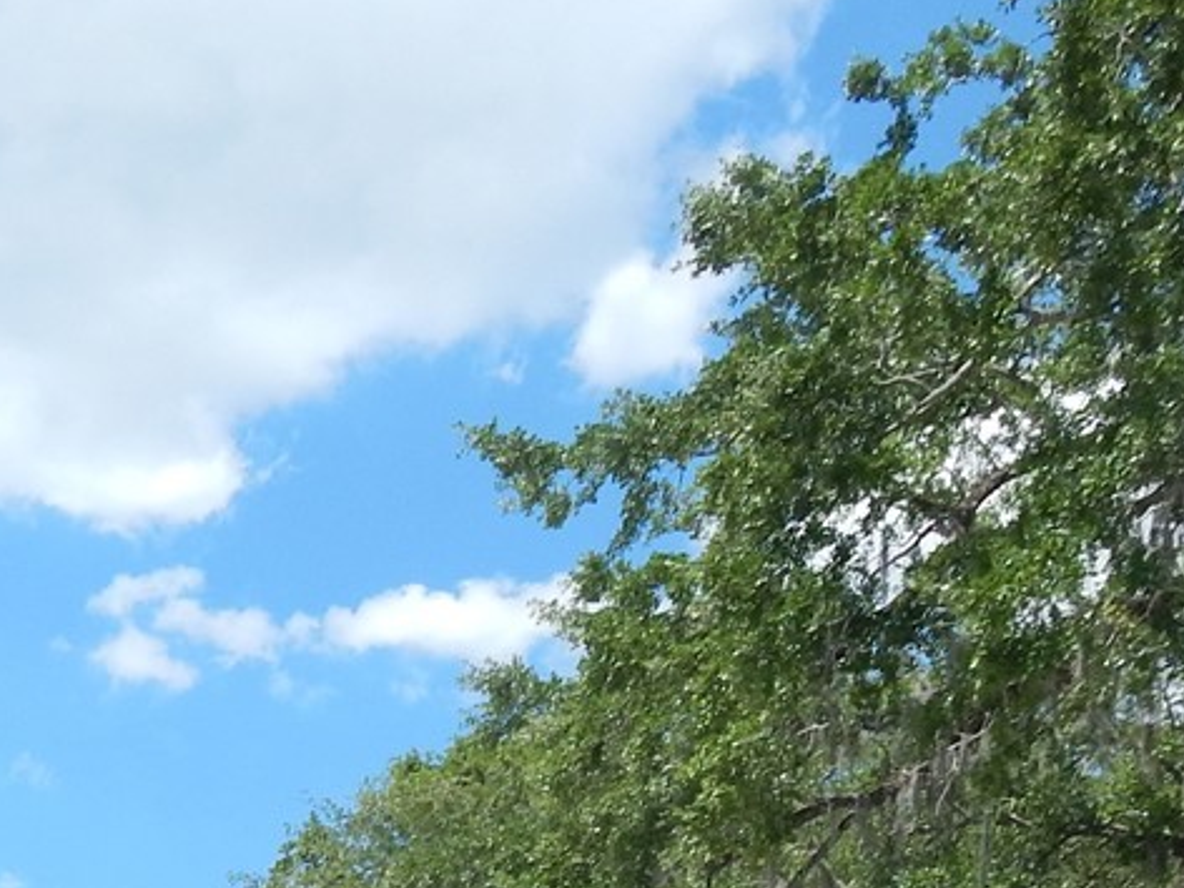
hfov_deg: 24.2
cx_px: 68
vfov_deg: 16.8
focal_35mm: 78
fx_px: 2668
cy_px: 1407
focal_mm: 4
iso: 125
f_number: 3
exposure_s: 1/1250
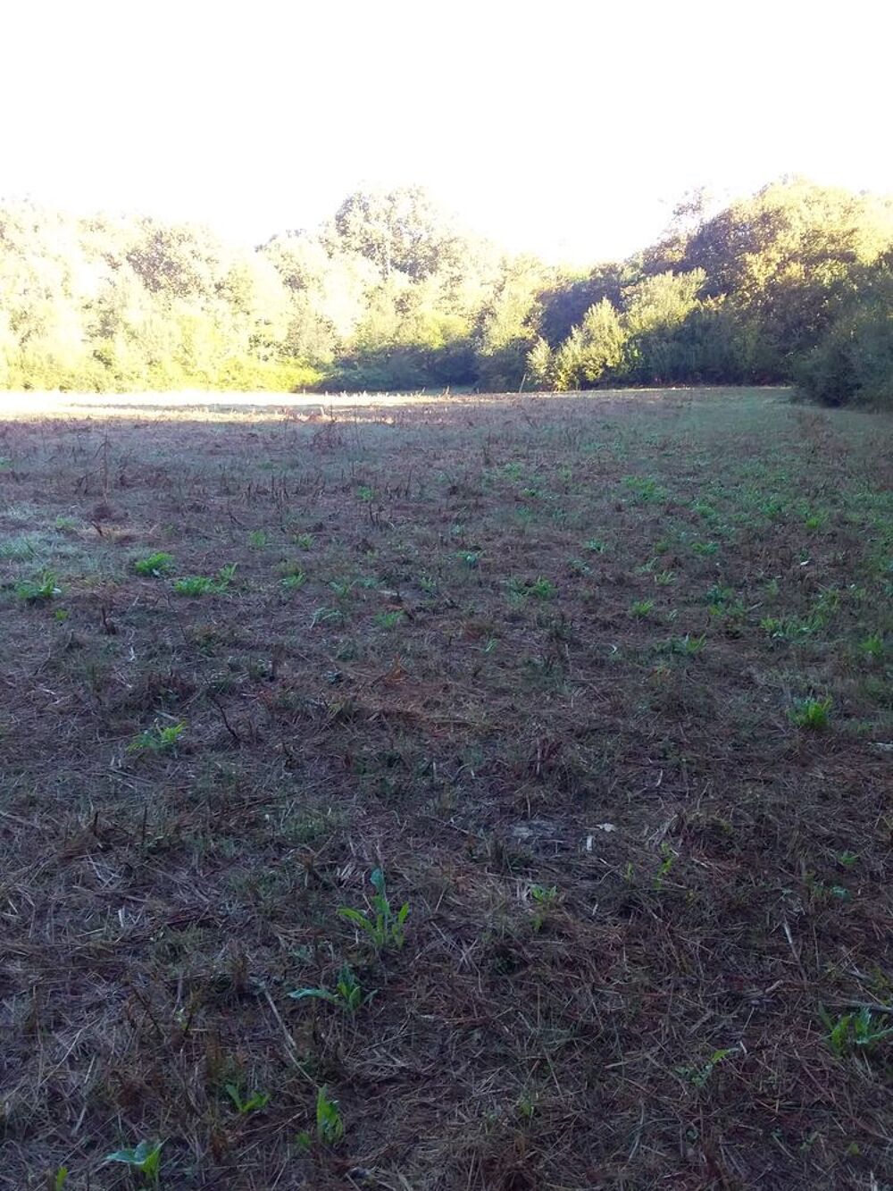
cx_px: 446
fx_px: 1066
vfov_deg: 58.3
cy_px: 596
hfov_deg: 45.4
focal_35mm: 31
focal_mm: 3.3
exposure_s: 1/100
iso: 50
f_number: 2.2
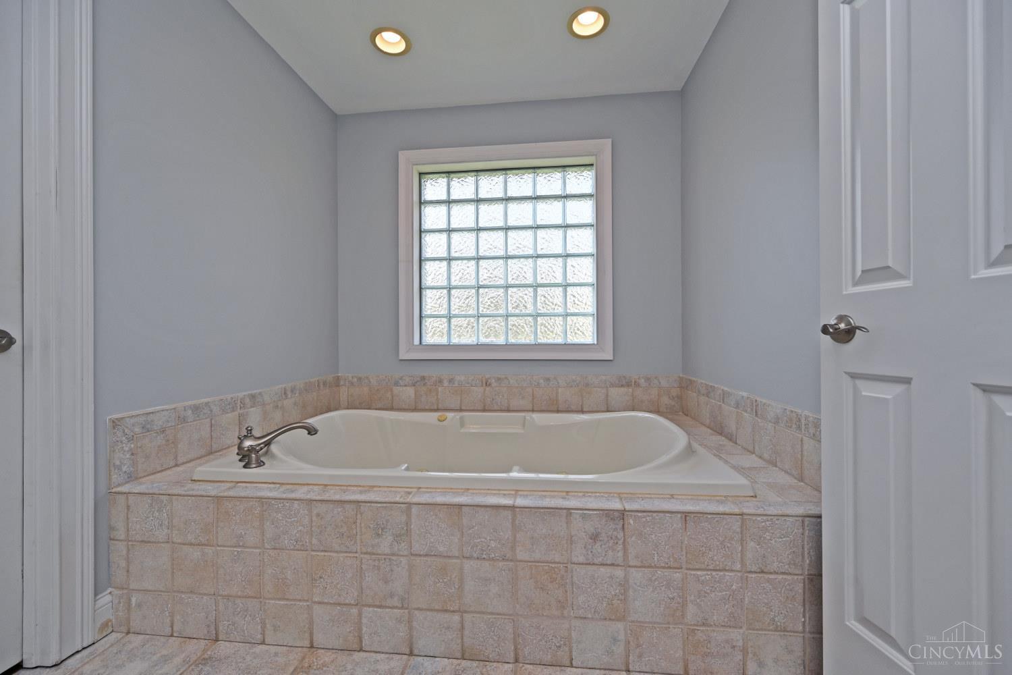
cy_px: 338
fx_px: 394
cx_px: 506
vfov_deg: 81.2
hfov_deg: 104.3
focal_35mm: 14
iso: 160
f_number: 5.6
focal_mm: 14
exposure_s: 1/125
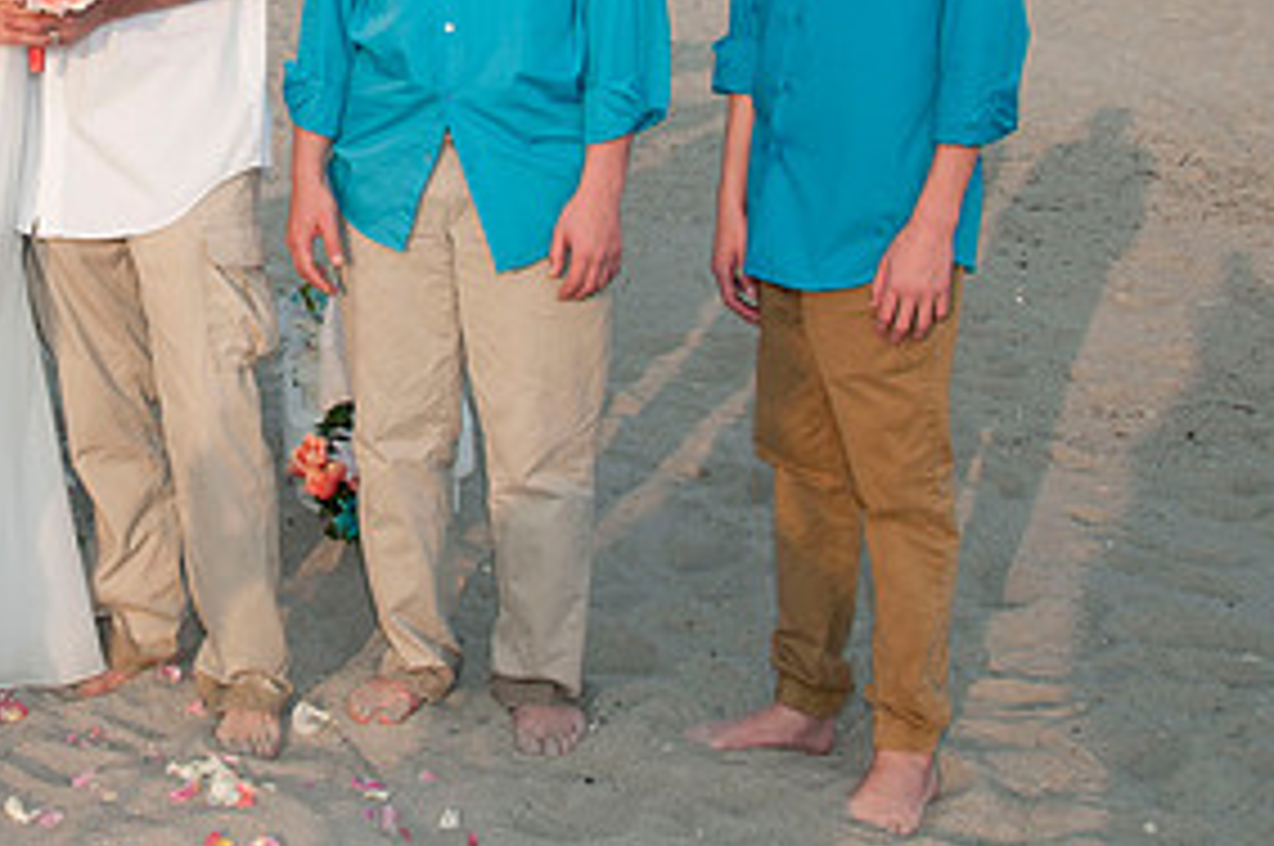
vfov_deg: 20.7
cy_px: 74
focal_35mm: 64
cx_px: 108
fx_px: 2262
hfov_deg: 30.0
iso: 100
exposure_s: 1/250
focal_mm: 20
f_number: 7.1
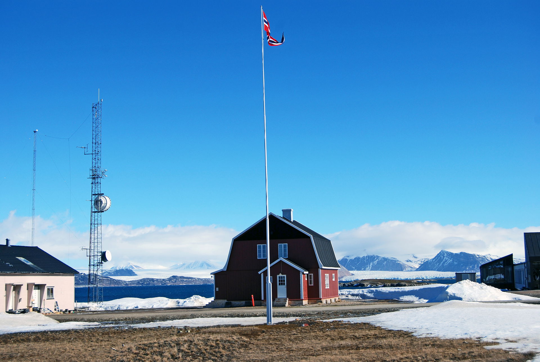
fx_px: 766
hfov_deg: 38.8
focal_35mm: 51
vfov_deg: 26.6
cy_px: 181
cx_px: 270
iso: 100
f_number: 7.1
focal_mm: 34
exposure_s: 1/500
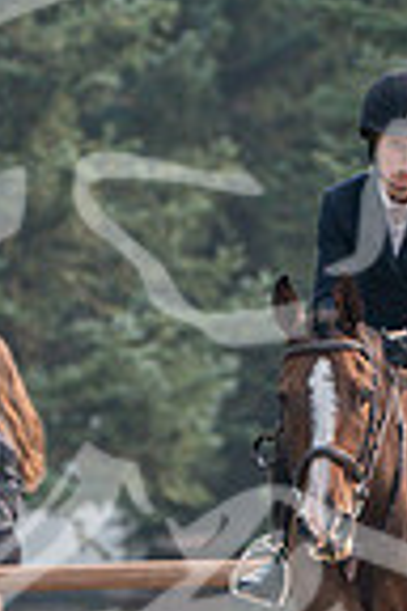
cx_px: 360
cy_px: 507
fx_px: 23231
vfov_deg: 1.5
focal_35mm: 1370
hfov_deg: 1.0
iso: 500
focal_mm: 339
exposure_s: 1/800
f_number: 5.6
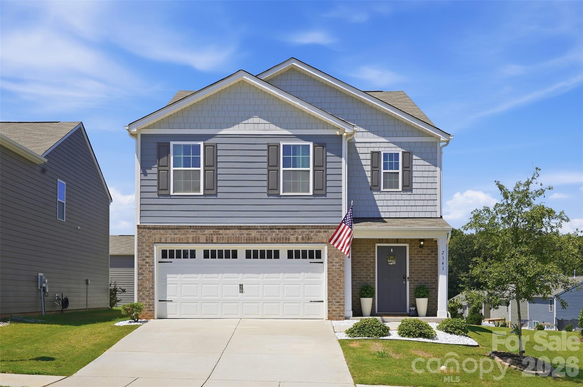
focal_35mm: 38
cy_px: 194
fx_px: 615
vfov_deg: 35.0
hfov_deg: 50.7
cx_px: 292
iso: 100
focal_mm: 38
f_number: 10
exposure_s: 1/200
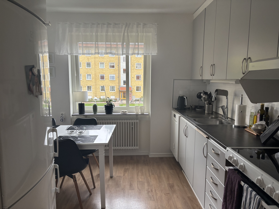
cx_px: 140
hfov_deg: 67.3
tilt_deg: -6.5
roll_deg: -0.5
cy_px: 104
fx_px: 210
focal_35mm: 26
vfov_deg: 53.1
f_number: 1.6
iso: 125
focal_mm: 5.96
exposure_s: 1/62
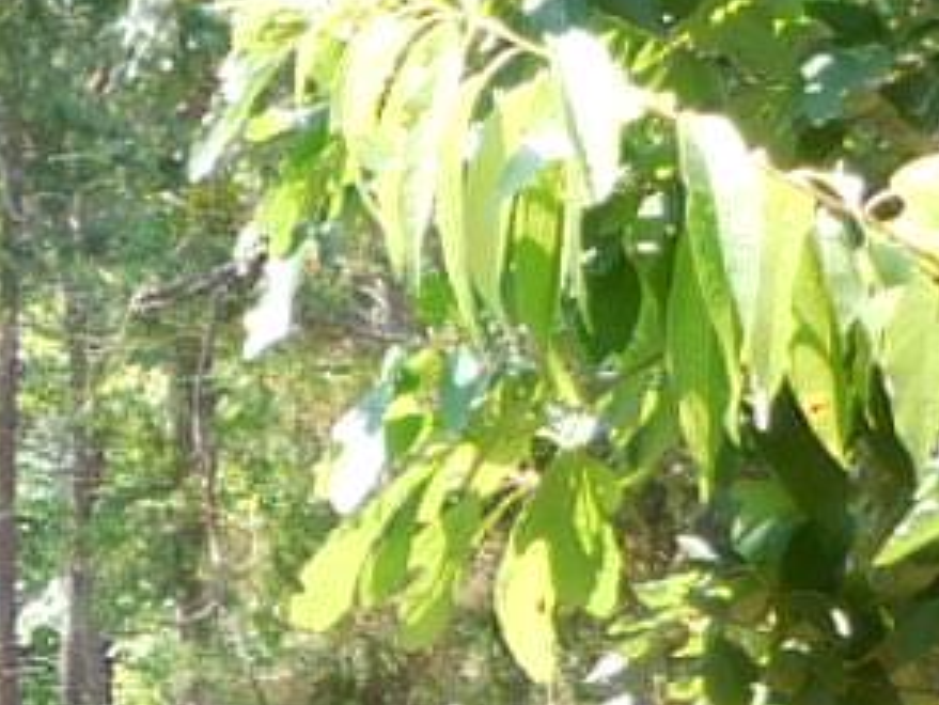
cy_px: 657
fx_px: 6676
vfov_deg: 6.0
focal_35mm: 246
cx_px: -1465
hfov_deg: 7.4
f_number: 4.2
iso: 125
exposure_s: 1/80
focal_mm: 8.1
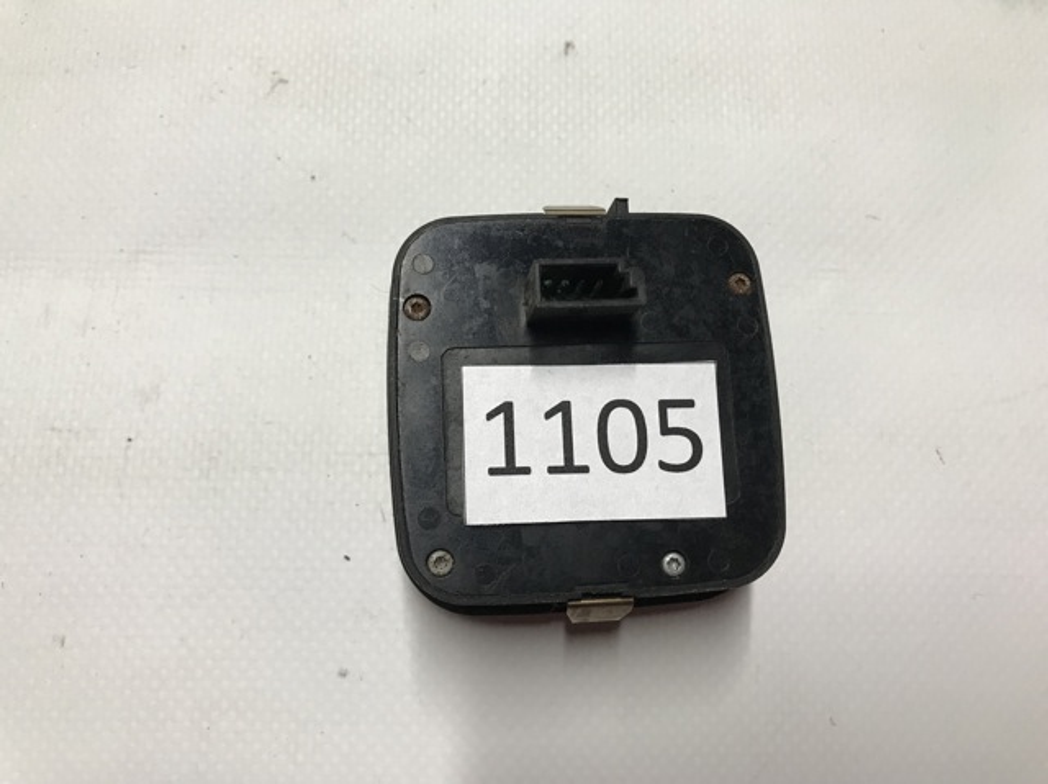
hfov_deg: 63.5
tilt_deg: -77.6
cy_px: 392
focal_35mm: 28
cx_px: 524
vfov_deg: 49.7
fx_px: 847
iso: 25
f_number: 1.8
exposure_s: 1/33
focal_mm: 3.99
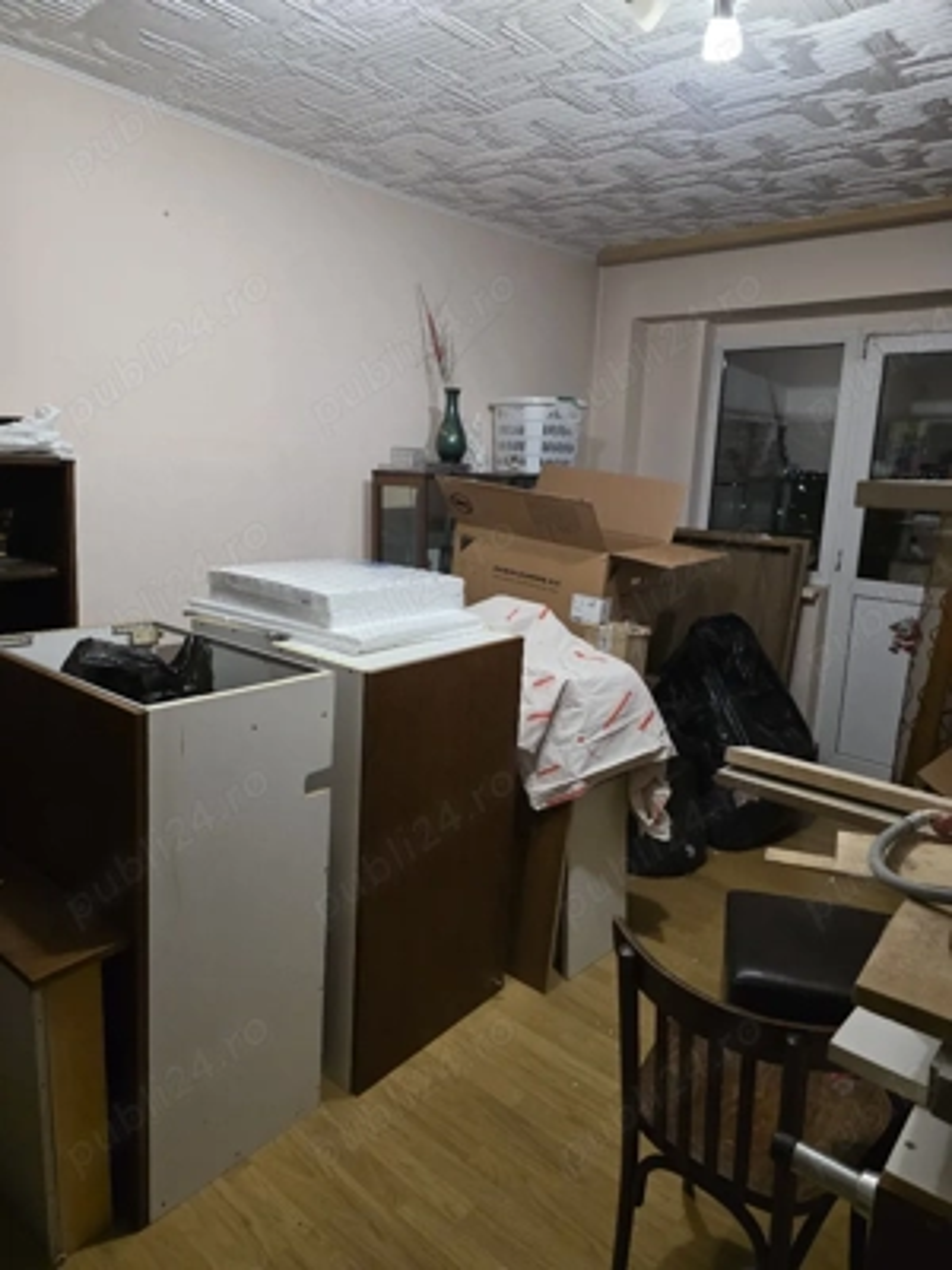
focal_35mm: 23
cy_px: 635
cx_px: 476
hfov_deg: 58.9
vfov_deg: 73.9
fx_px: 843
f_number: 1.7
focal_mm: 6.3
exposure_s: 1/101
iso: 1000
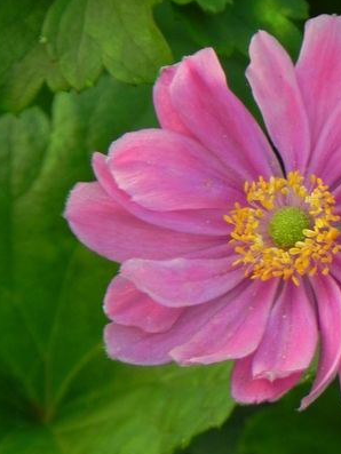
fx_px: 11237
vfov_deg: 2.3
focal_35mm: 856
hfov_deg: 1.7
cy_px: 197
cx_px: 314
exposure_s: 1/13
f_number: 5
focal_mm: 75.7
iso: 160
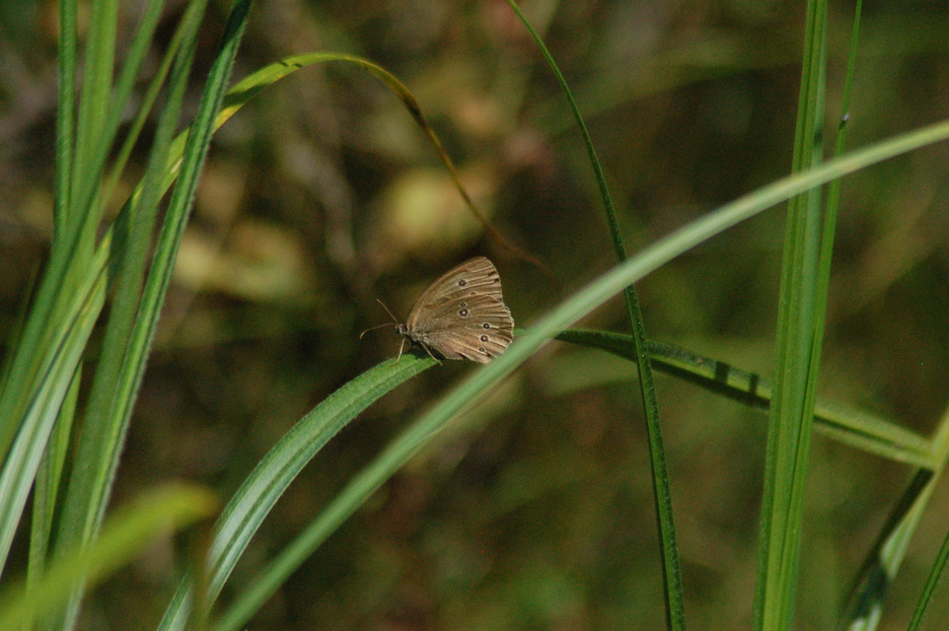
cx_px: 474
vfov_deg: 3.1
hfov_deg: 4.6
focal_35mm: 450
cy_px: 316
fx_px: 11854
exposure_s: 1/4000
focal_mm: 300
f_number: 8
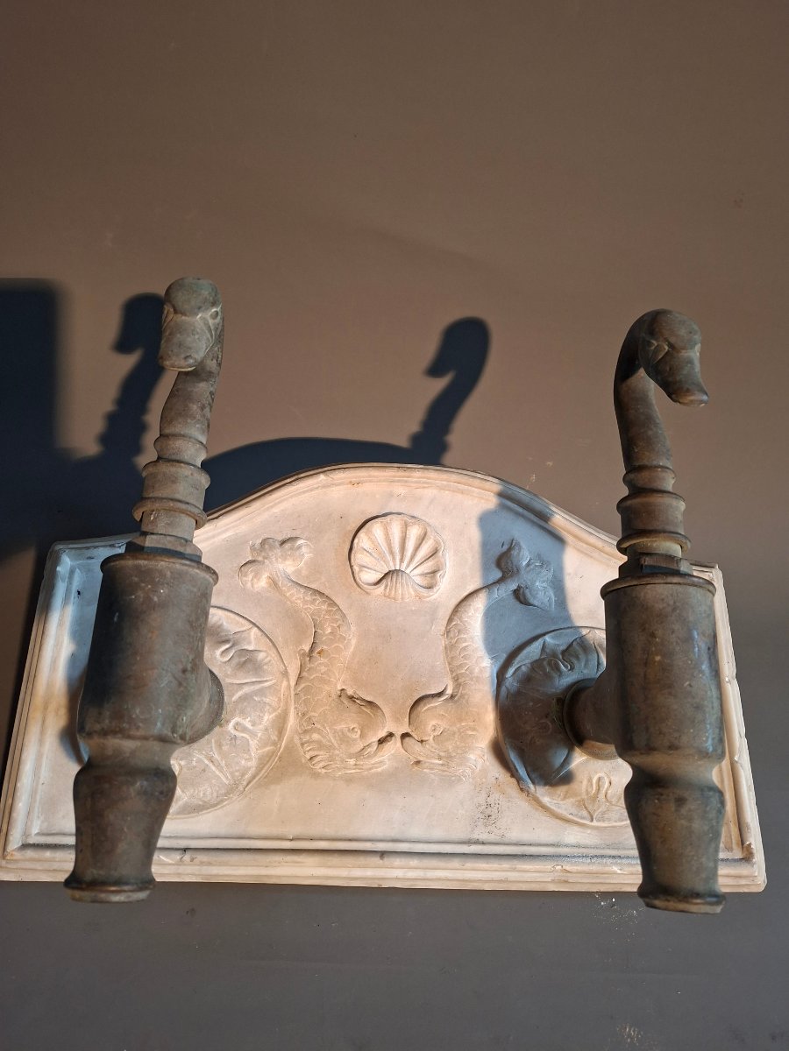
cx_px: 394
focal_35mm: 23
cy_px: 526
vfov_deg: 73.9
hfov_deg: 58.9
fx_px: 699
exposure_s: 1/33
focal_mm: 5.54
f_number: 1.8
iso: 400
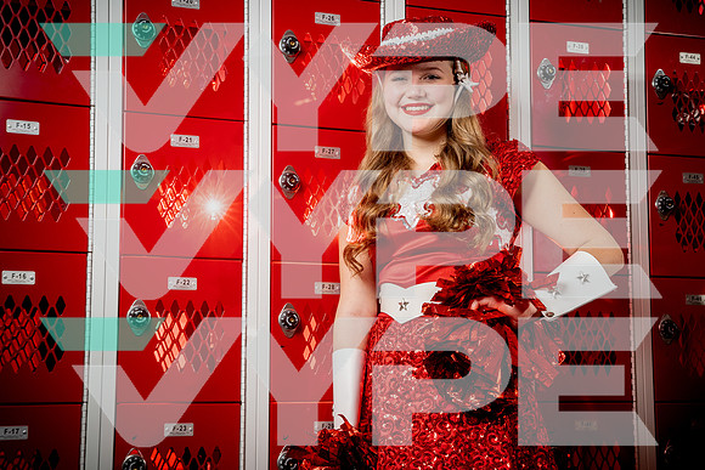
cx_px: 406
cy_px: 267
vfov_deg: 23.1
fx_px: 1148
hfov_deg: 34.1
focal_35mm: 59
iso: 400
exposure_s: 1/250
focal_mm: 50
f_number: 7.1
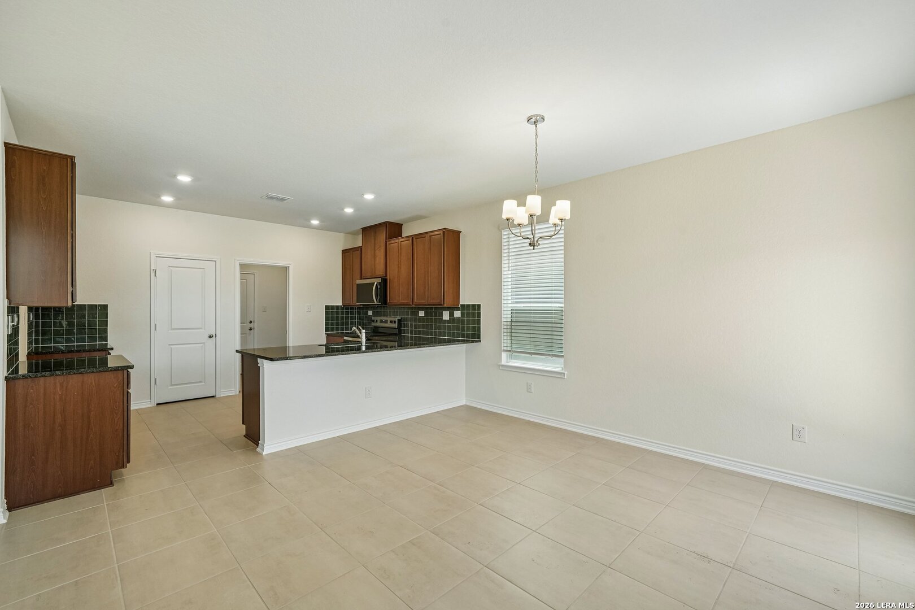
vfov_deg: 77.3
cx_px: 458
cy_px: 305
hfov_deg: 100.4
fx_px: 381
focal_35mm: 15
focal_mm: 15
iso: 500
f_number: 8
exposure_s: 1/80
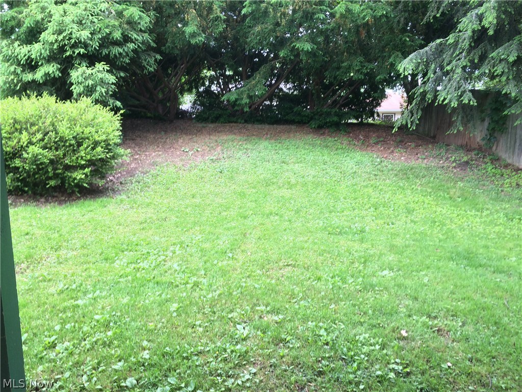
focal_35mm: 29
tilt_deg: -14.2
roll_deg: +0.0
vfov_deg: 48.2
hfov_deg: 61.7
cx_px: 261
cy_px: 196
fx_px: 437
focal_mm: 4.15
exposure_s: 1/40
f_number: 2.2
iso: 40
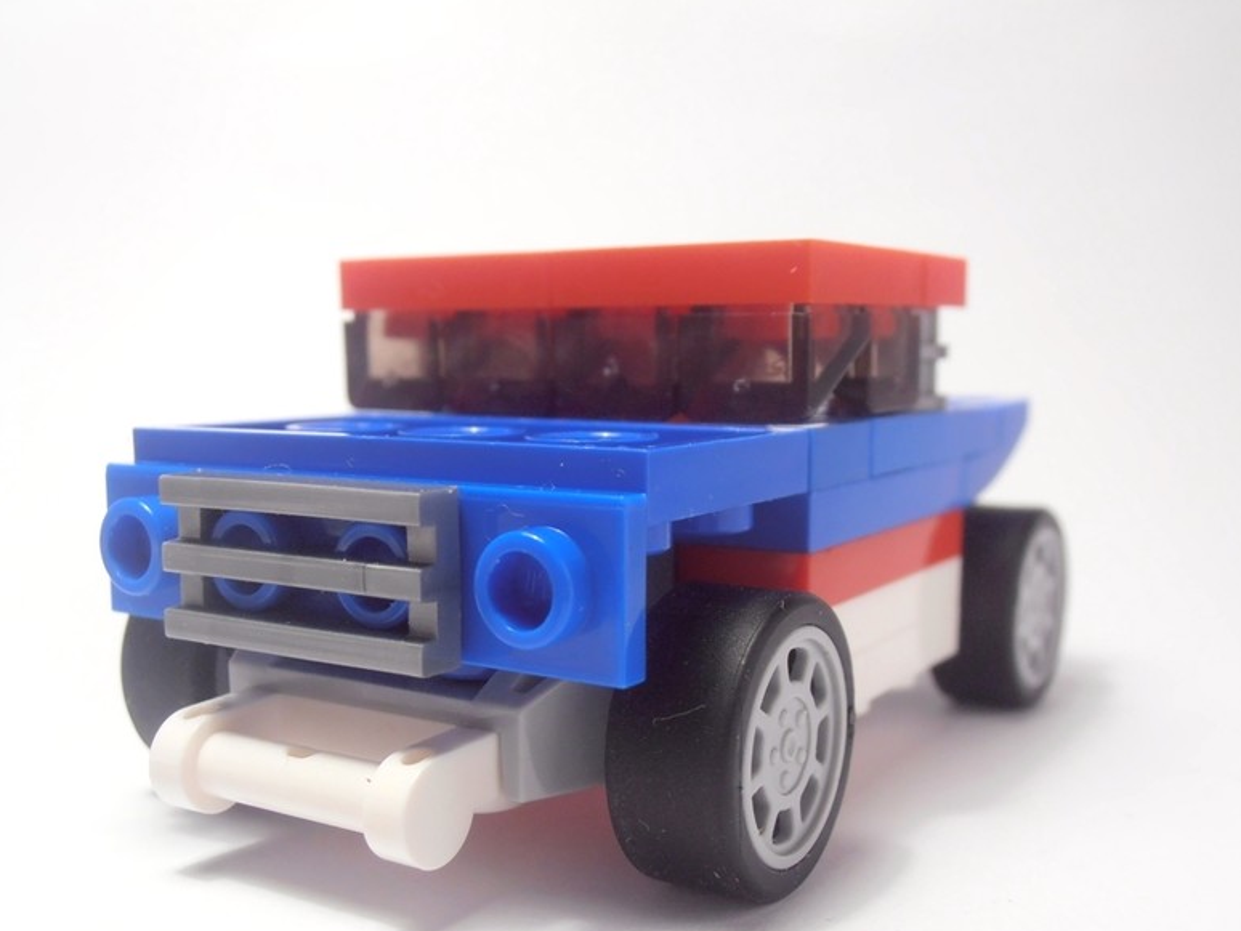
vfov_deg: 33.6
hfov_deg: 43.8
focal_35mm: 43
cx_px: 640
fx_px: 1542
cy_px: 522
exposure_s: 1/40
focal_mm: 6.61
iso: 100
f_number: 3.9
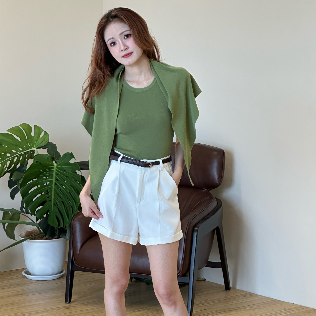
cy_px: 188
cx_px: 146
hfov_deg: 17.4
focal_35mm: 100
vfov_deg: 17.4
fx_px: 1033
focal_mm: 9
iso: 125
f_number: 2.8
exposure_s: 1/99
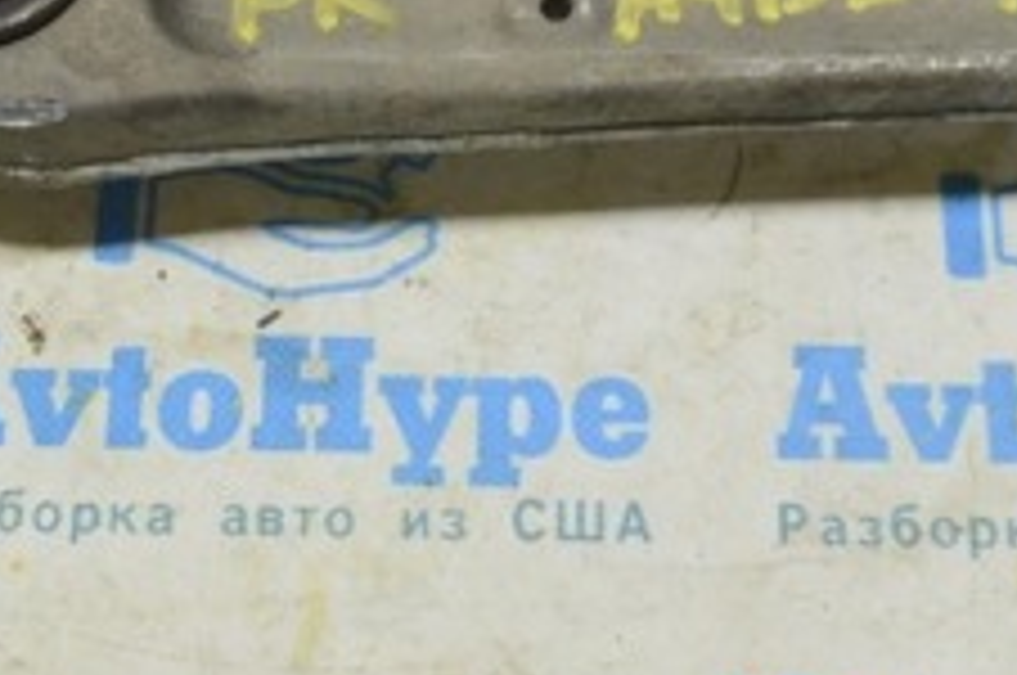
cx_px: 428
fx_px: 2398
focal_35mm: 85
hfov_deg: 23.9
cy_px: 106
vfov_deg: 15.9
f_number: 5.6
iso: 400
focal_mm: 20
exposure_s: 1/20
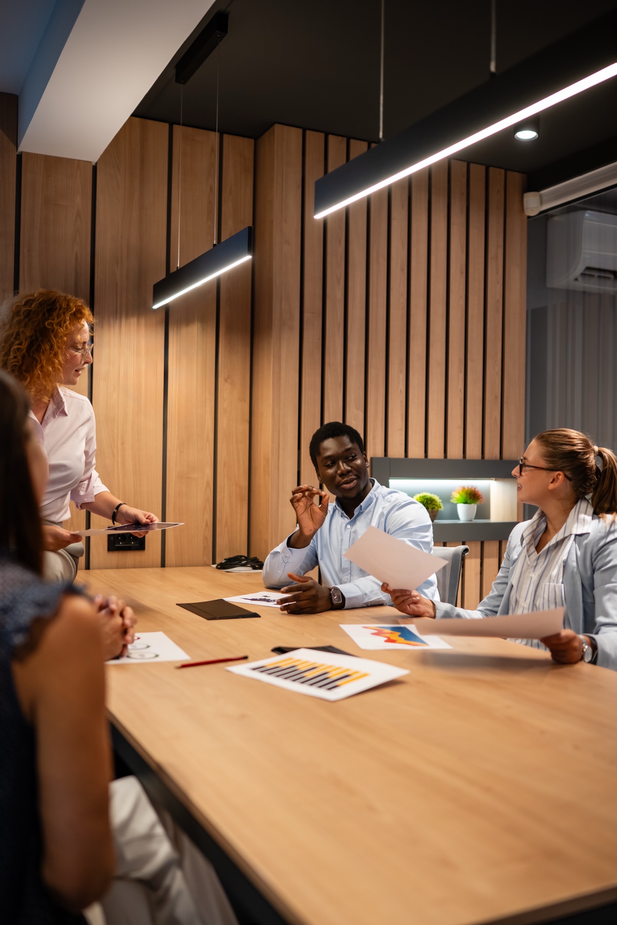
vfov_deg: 54.4
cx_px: 308
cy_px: 462
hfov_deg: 37.9
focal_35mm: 35
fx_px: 900
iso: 500
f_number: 1.8
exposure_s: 1/250
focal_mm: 35
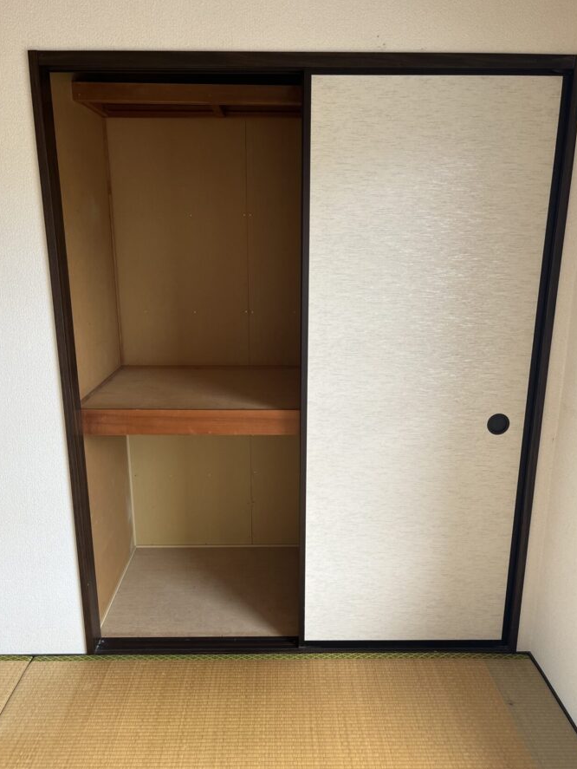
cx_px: 282
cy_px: 427
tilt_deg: -16.7
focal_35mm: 30
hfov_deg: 46.8
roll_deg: +0.8
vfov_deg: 59.8
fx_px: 666
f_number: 1.6
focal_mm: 5.1
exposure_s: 1/122
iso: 80
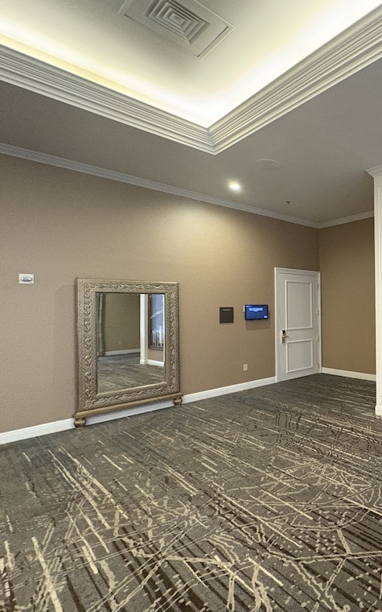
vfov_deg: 85.1
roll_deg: +0.9
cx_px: 393
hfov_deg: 47.8
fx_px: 333
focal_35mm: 20
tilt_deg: +0.2
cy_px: 304
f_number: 2.2
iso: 640
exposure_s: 1/60
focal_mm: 2.22
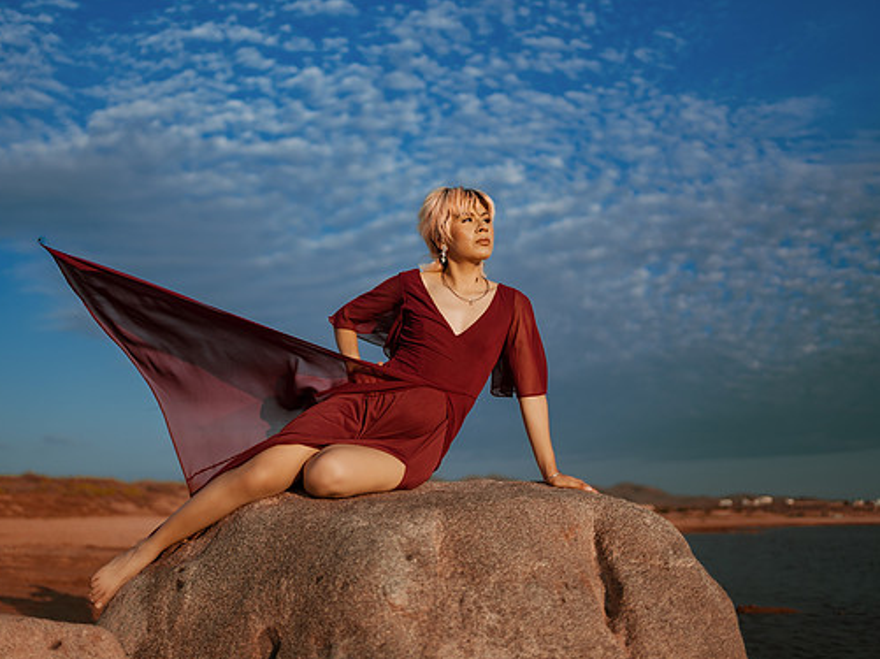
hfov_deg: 47.8
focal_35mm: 39
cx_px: 399
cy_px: 337
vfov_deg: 36.8
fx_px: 991
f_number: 1.4
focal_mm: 35
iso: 100
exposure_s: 1/8000
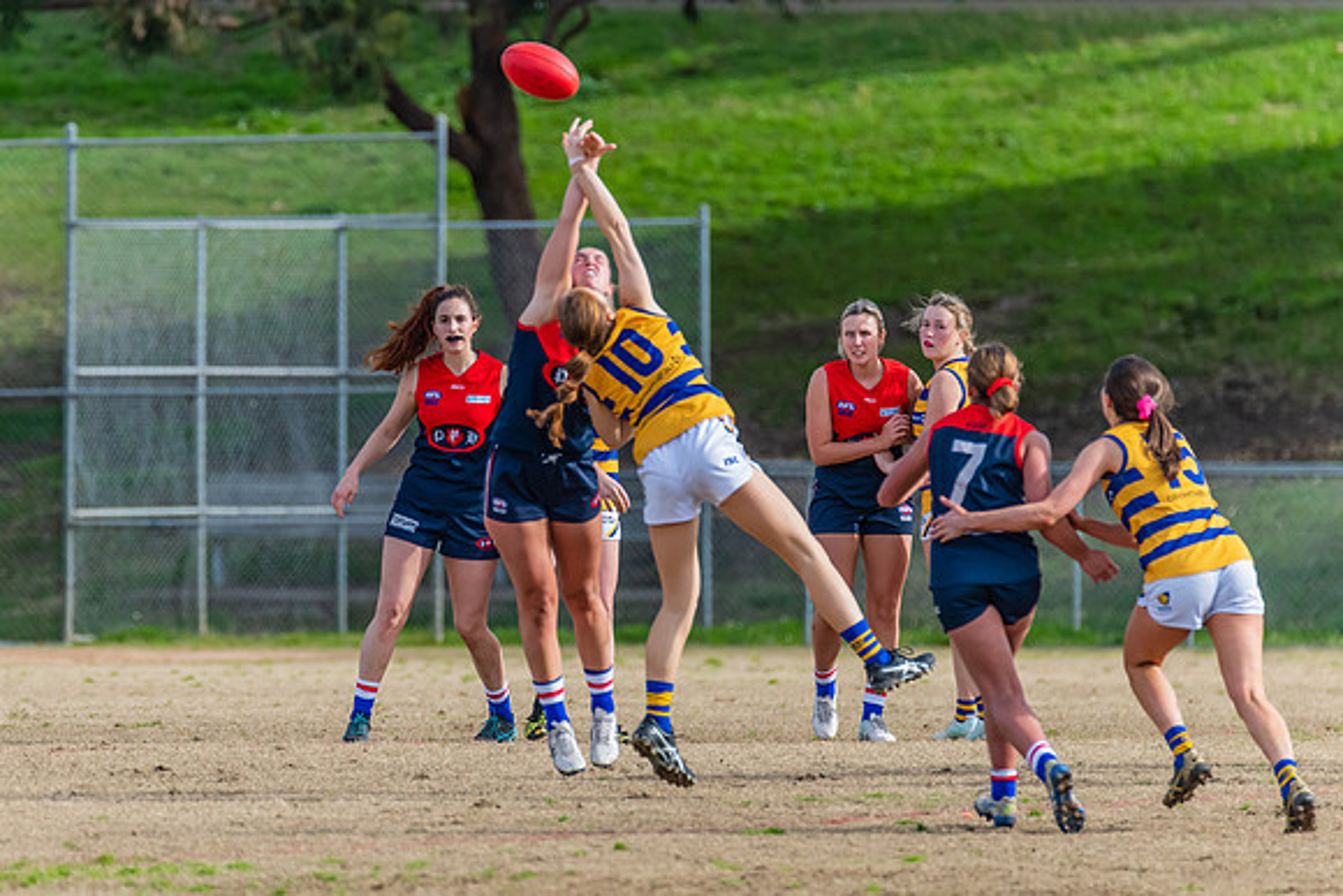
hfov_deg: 2.8
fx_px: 27185
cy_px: 461
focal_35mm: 729
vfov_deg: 1.9
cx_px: 577
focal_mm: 550
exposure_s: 1/1600
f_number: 6.3
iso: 800
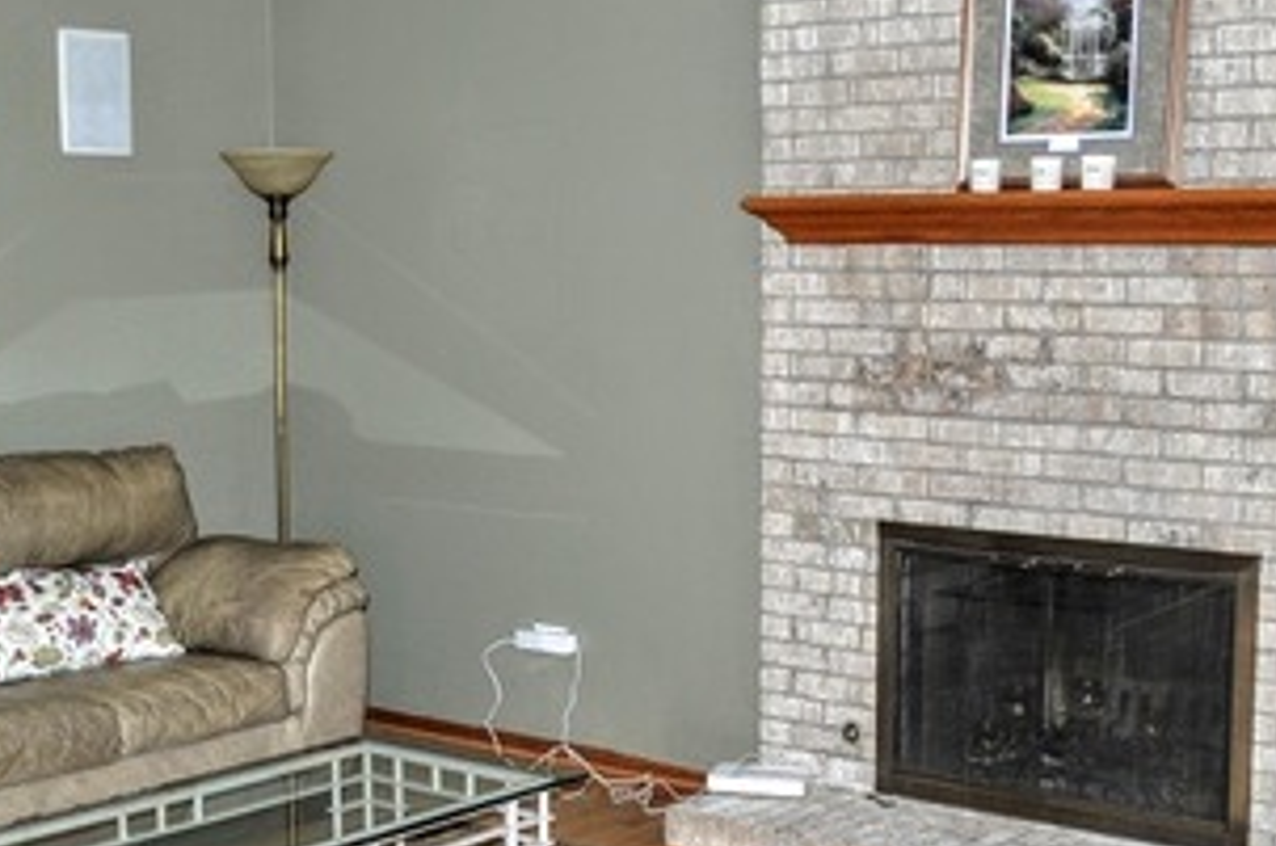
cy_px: 436
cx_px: 547
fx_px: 2017
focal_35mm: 57
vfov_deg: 23.7
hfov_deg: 35.0
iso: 200
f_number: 3.5
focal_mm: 18
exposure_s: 1/60
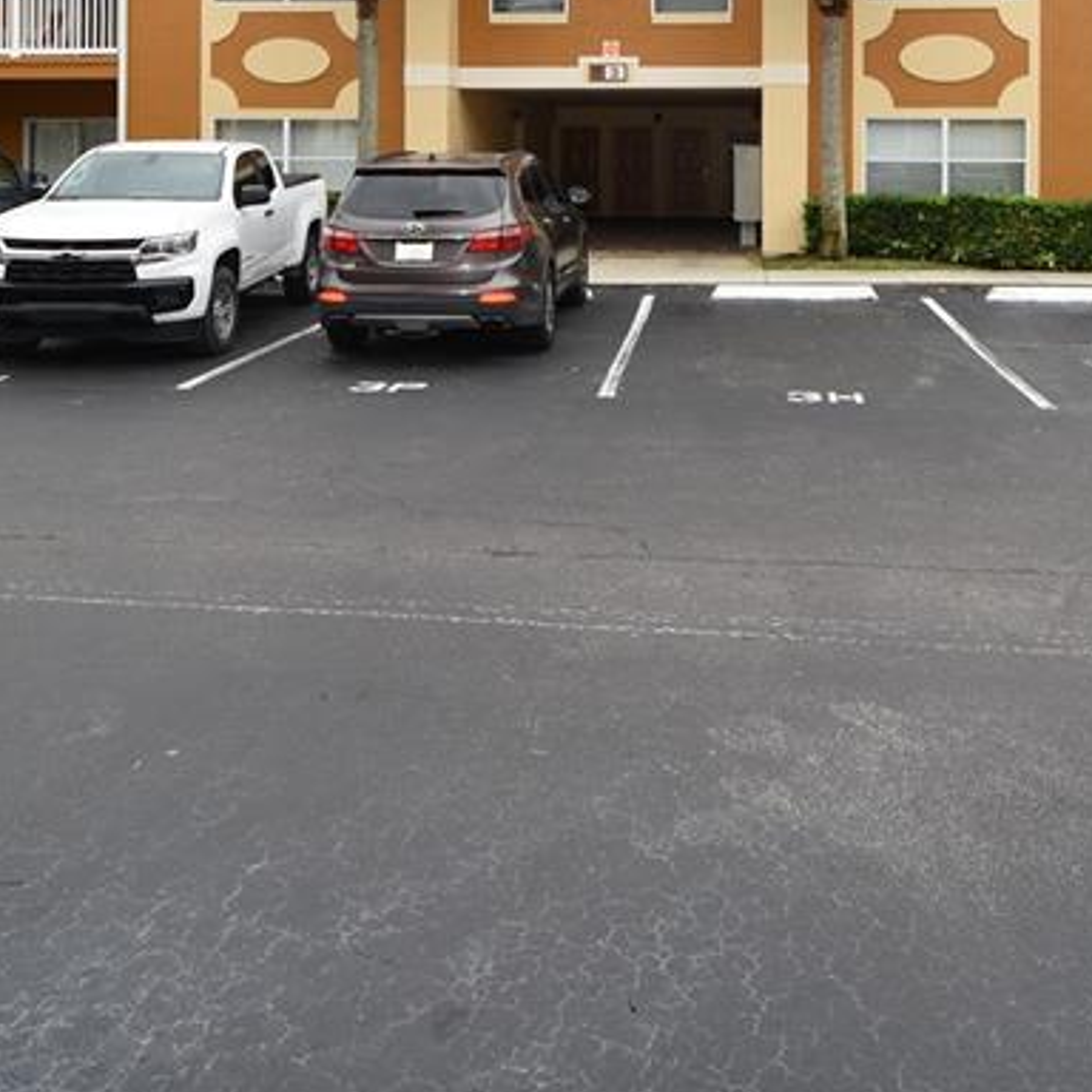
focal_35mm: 34
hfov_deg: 48.1
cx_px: 674
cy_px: 173
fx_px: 1213
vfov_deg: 45.3
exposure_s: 1/80
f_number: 4.5
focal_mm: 10
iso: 100
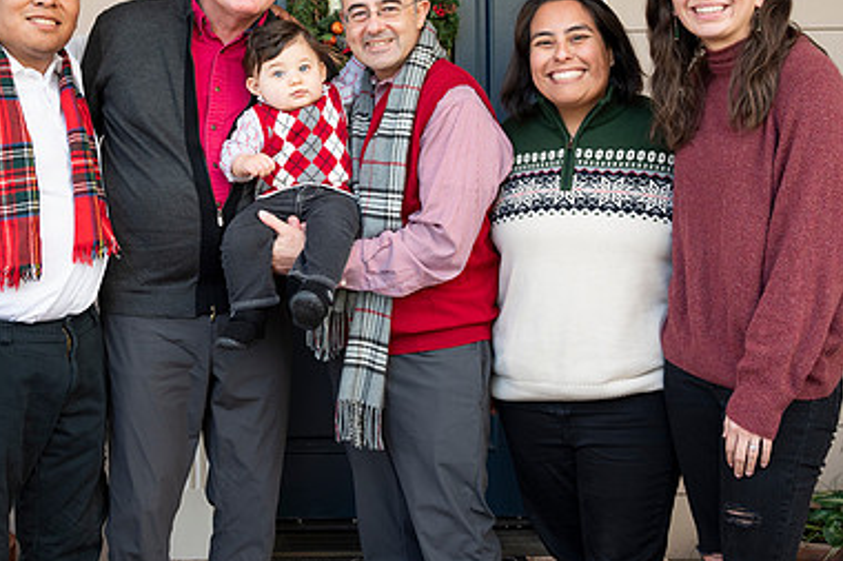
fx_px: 1287
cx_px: 351
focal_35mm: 55
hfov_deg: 36.2
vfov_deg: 24.4
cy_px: 147
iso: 400
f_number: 4.8
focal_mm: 36
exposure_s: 1/125
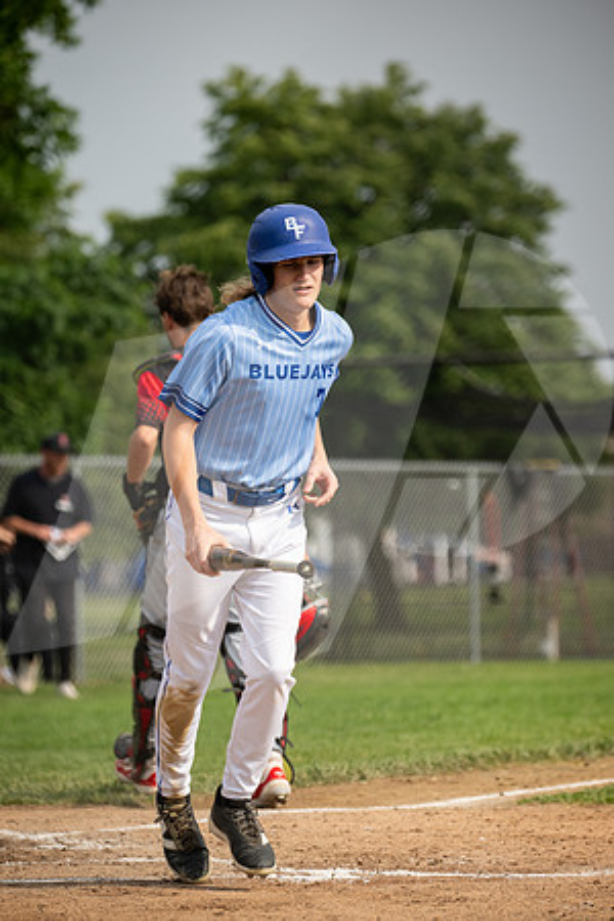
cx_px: 307
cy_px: 460
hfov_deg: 5.1
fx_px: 6907
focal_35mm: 270
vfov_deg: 7.6
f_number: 5.6
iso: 800
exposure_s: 1/2500
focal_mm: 270
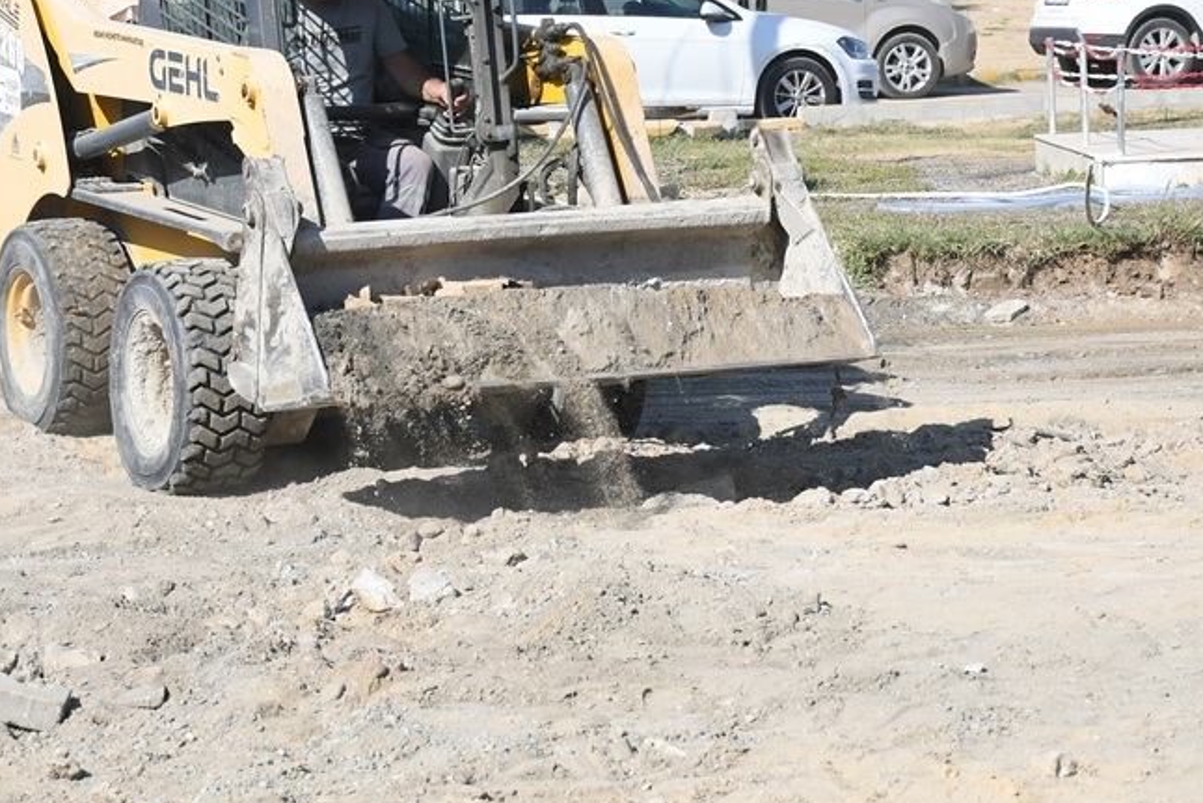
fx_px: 4144
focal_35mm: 124
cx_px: 602
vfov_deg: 11.0
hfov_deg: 16.5
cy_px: 205
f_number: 5.6
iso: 640
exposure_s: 1/3200
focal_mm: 48
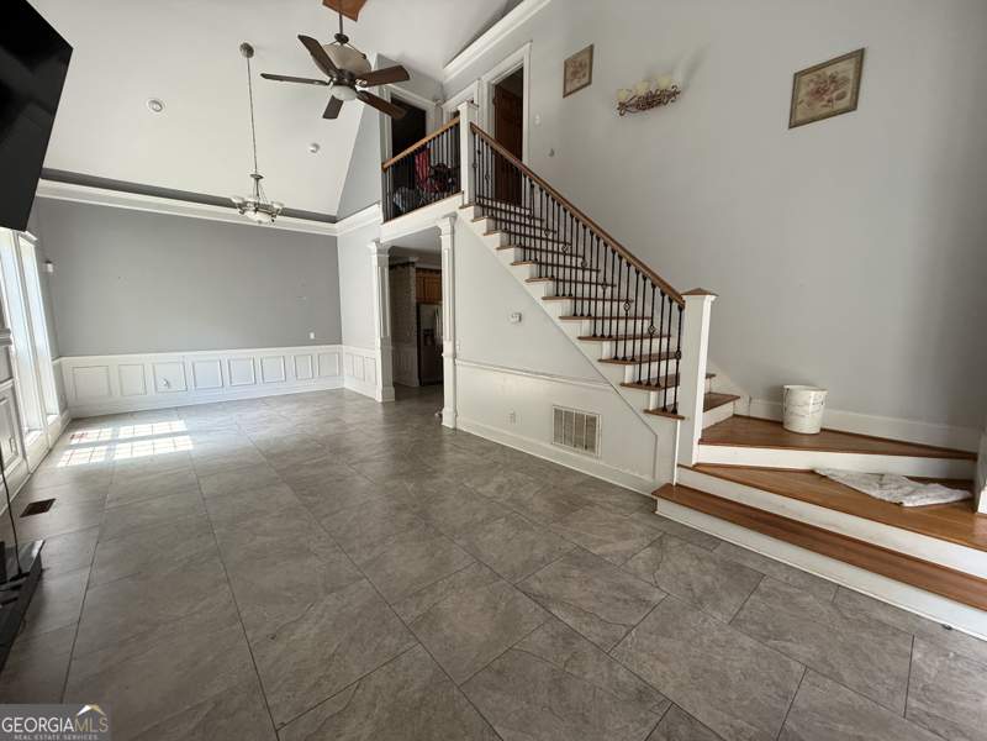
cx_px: 494
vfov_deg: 85.7
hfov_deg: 102.1
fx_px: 399
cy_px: 370
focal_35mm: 14
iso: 200
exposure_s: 1/99
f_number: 2.2
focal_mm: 2.22
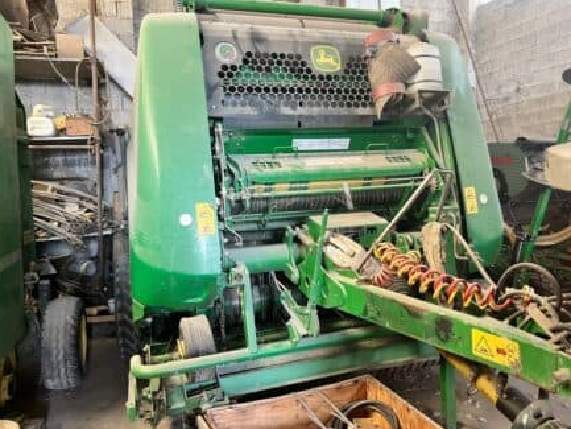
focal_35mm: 27
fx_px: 445
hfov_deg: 65.3
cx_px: 289
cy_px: 211
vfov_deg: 51.4
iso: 160
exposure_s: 1/60
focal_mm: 5.7
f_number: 1.5
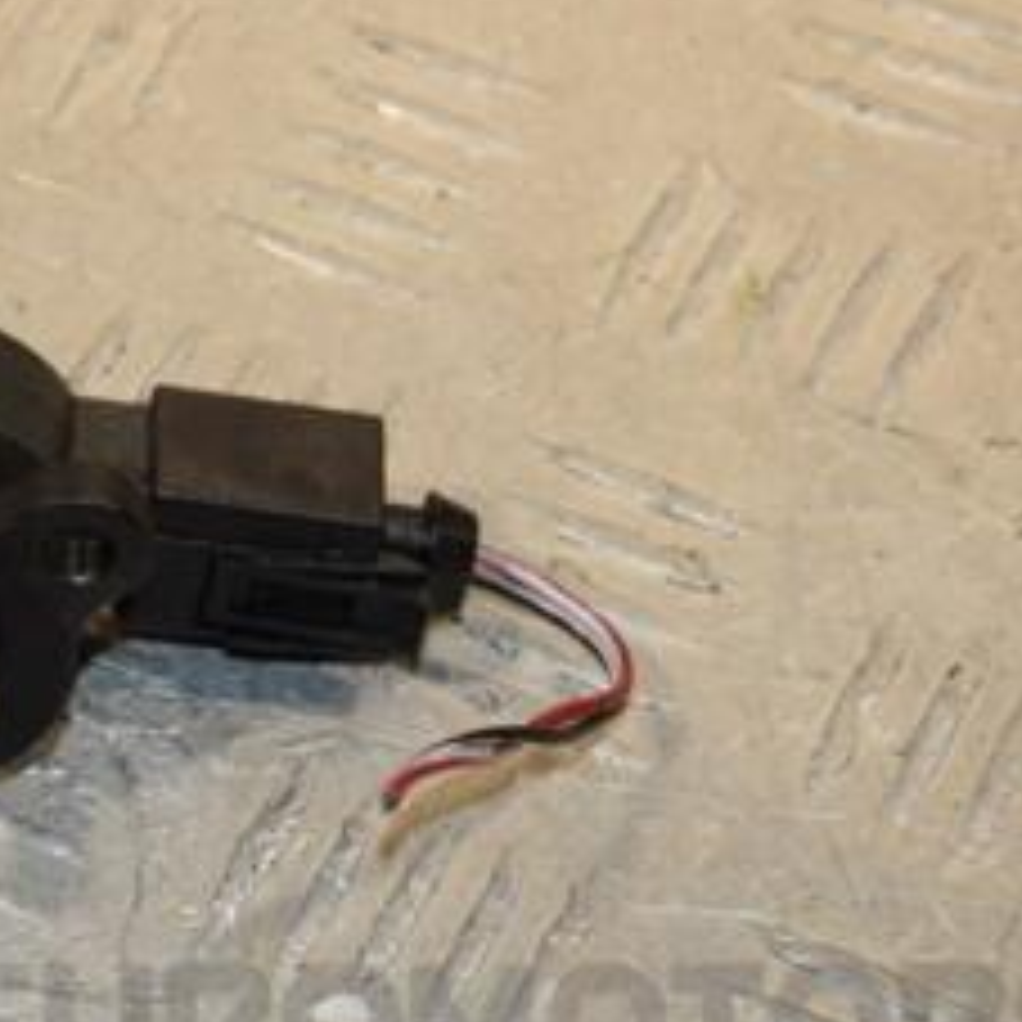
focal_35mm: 195
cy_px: 432
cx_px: -144
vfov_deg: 9.0
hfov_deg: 8.9
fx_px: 6513
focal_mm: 58
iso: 800
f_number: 7.1
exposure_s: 1/200
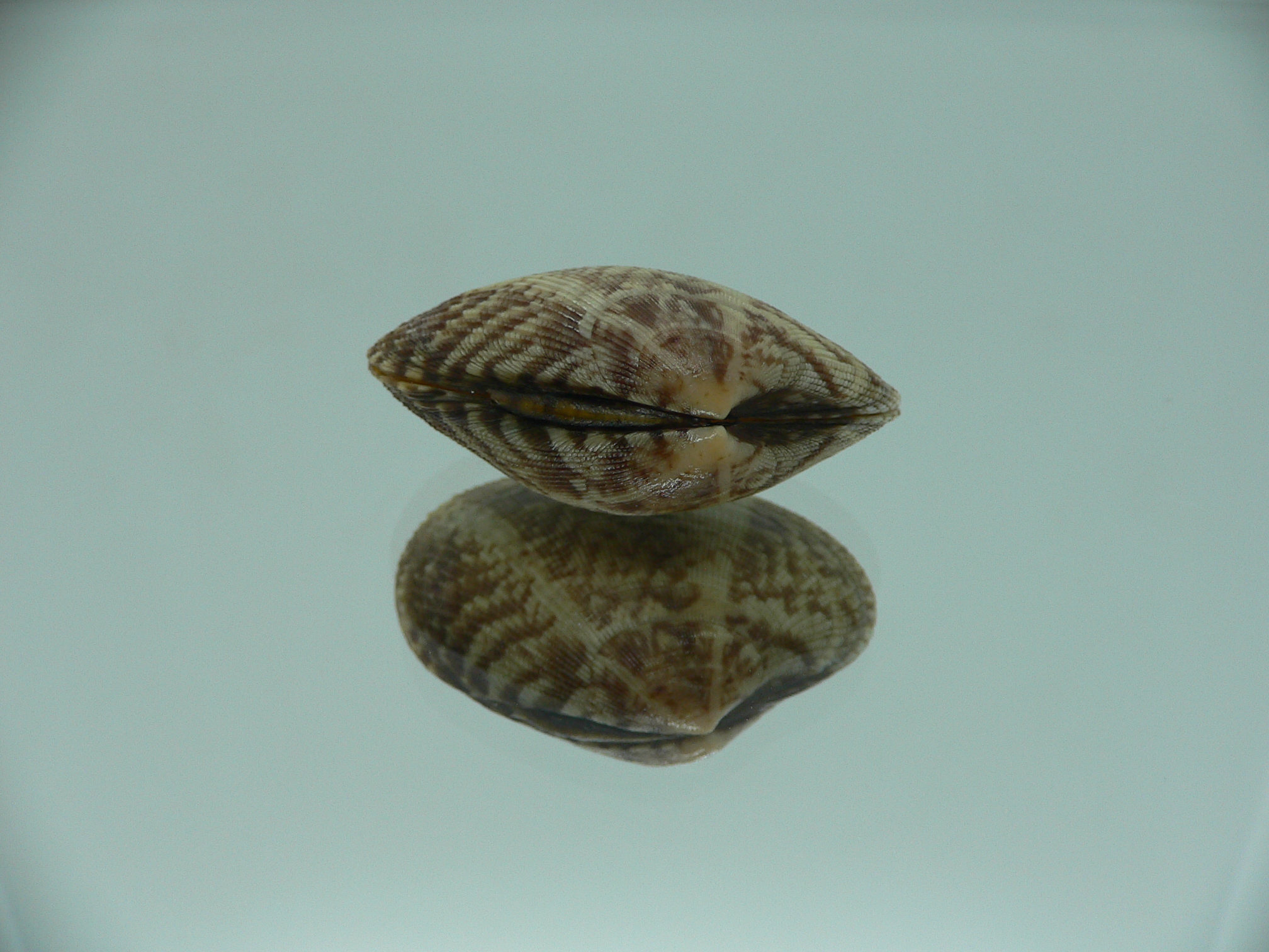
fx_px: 1283
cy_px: 476
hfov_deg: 52.6
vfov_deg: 40.7
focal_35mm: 35
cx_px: 634
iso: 80
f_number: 2.8
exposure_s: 1/60
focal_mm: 4.6
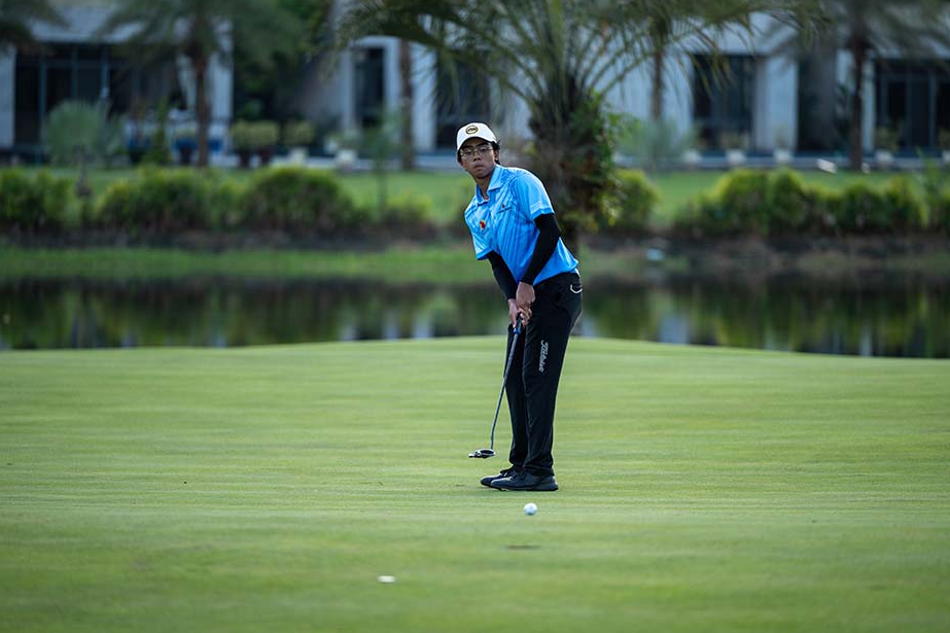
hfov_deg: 9.9
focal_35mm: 208
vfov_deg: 6.6
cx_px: 492
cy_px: 310
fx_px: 5488
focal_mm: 200
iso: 280
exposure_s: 1/320
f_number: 2.8
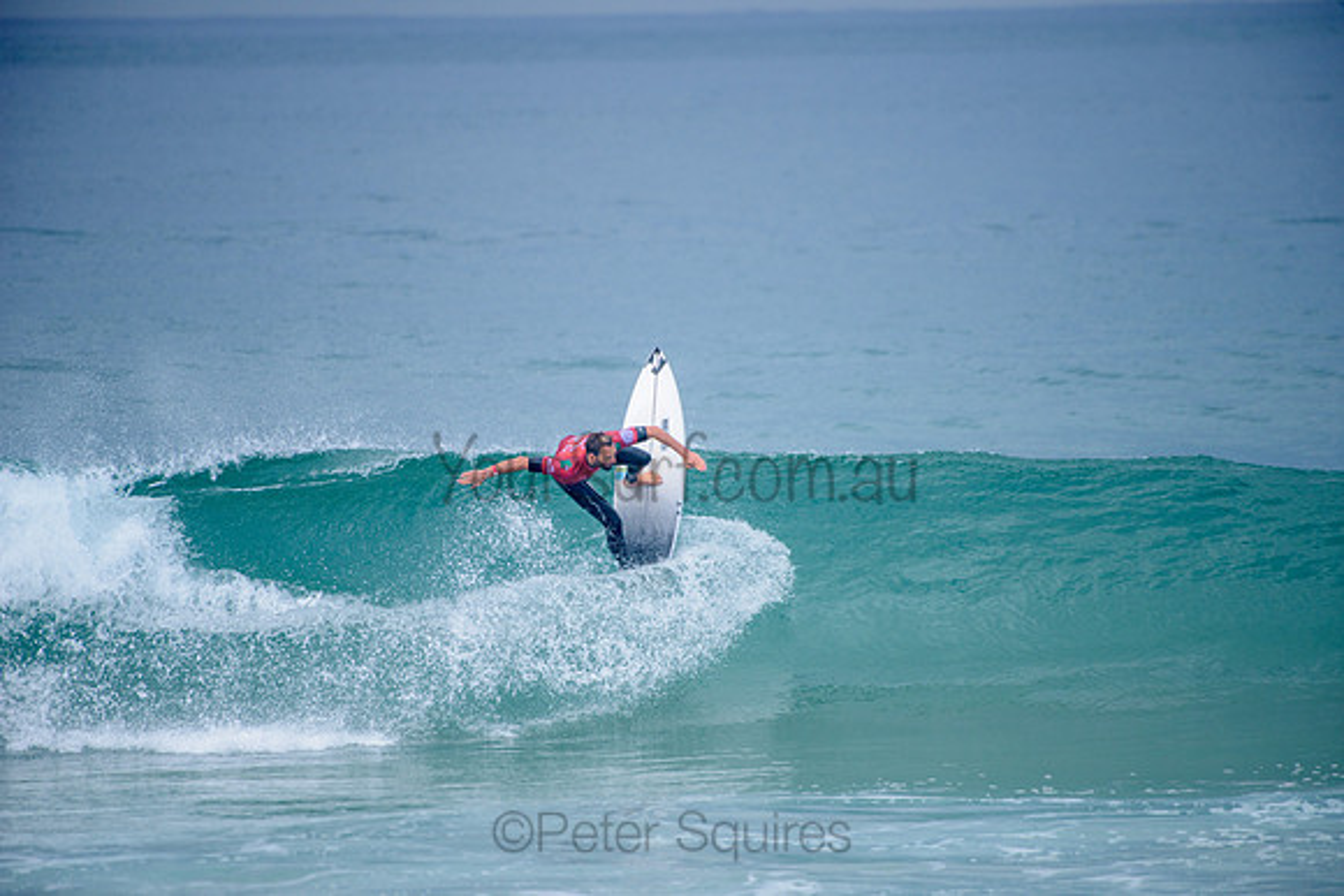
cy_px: 448
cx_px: 672
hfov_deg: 4.1
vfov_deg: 2.8
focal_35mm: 500
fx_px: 18670
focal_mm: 500
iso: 250
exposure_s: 1/2000
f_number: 5.6
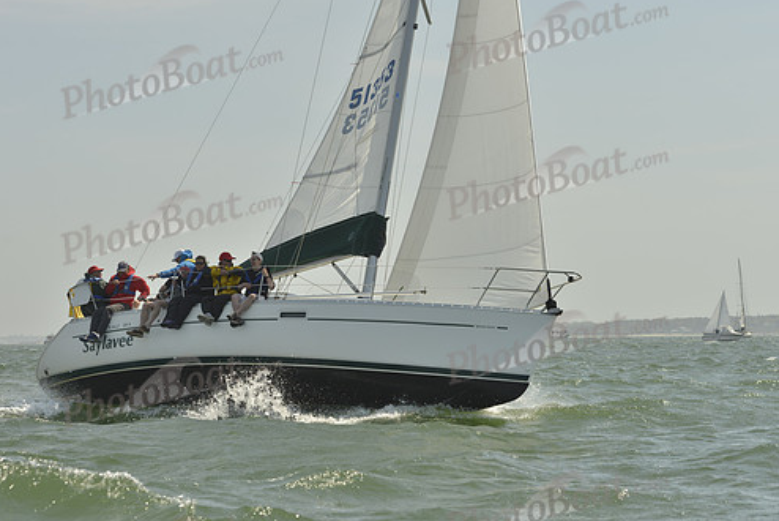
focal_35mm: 108
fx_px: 2338
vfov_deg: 12.7
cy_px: 283
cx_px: 366
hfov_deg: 18.9
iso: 200
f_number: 7.1
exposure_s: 1/1250
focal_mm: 92
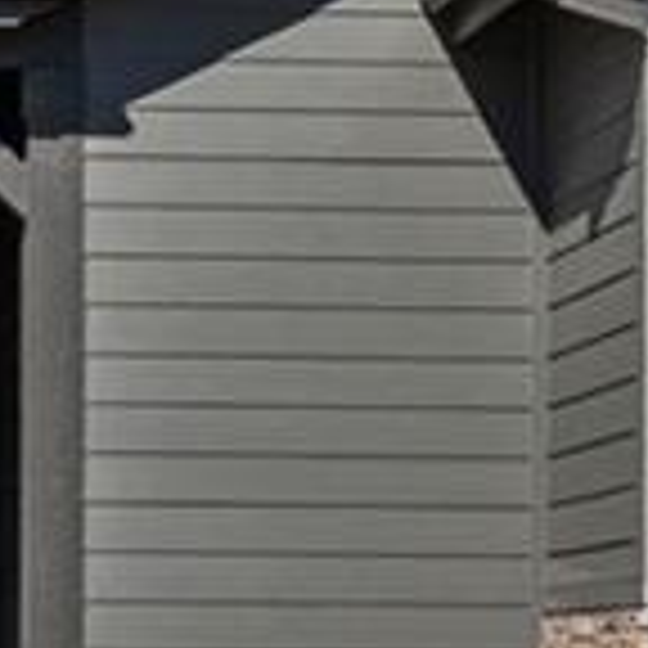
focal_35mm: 151
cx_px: -234
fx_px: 3198
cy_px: 554
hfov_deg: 11.2
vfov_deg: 11.5
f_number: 8
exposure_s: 1/400
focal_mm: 16
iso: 100
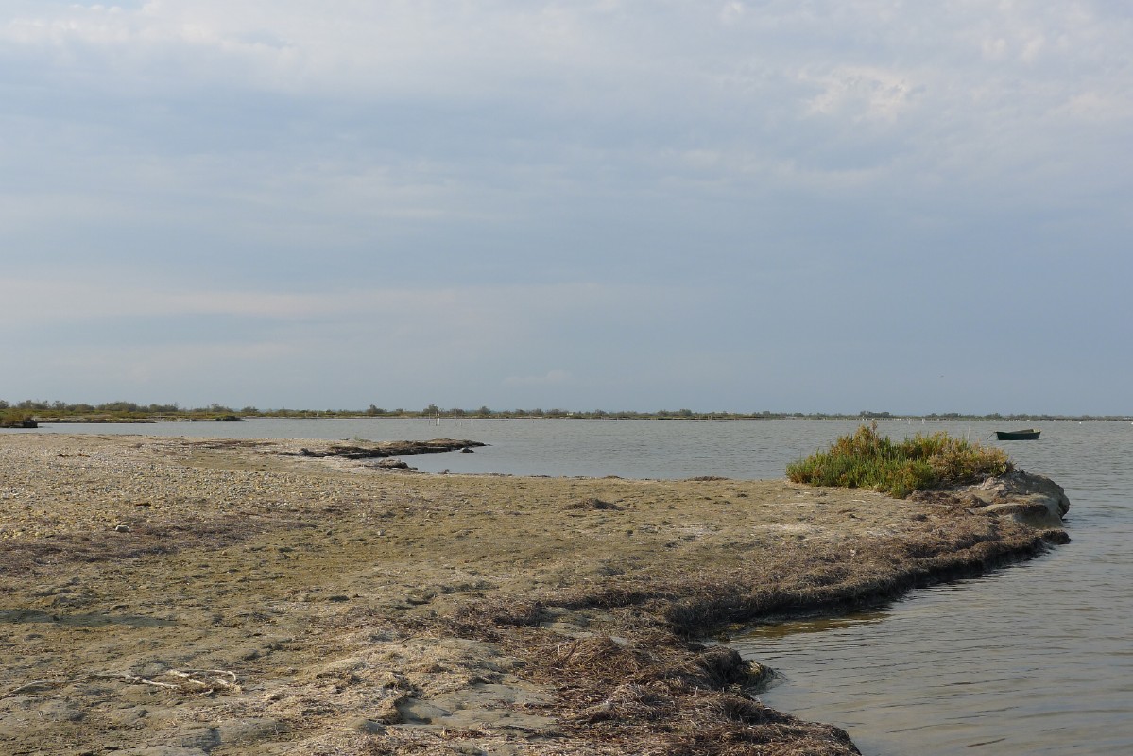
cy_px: 378
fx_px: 1574
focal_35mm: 50
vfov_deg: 27.0
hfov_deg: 39.6
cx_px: 566
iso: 80
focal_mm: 10.7
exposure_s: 1/640
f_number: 4
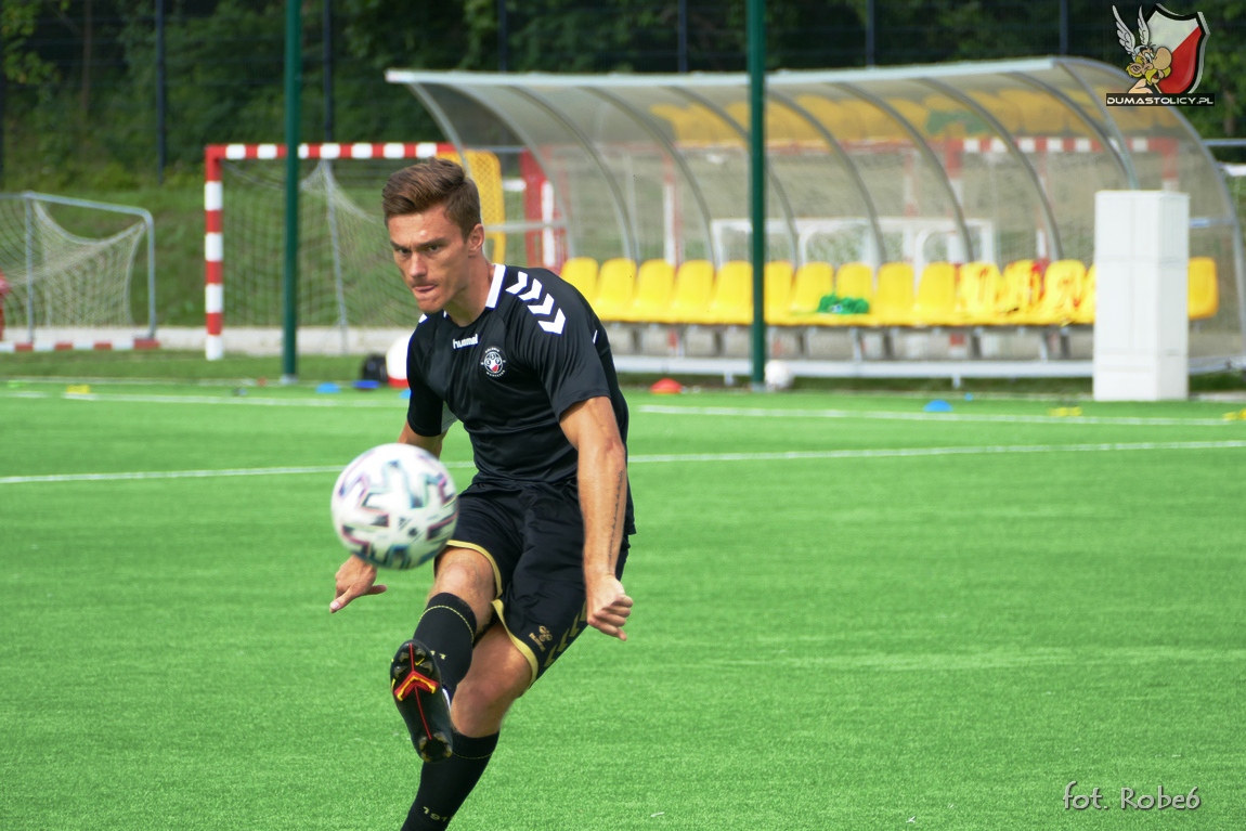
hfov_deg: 5.2
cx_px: 623
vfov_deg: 3.5
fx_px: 13638
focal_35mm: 394
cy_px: 416
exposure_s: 1/800
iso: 125
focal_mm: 143.76
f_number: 4
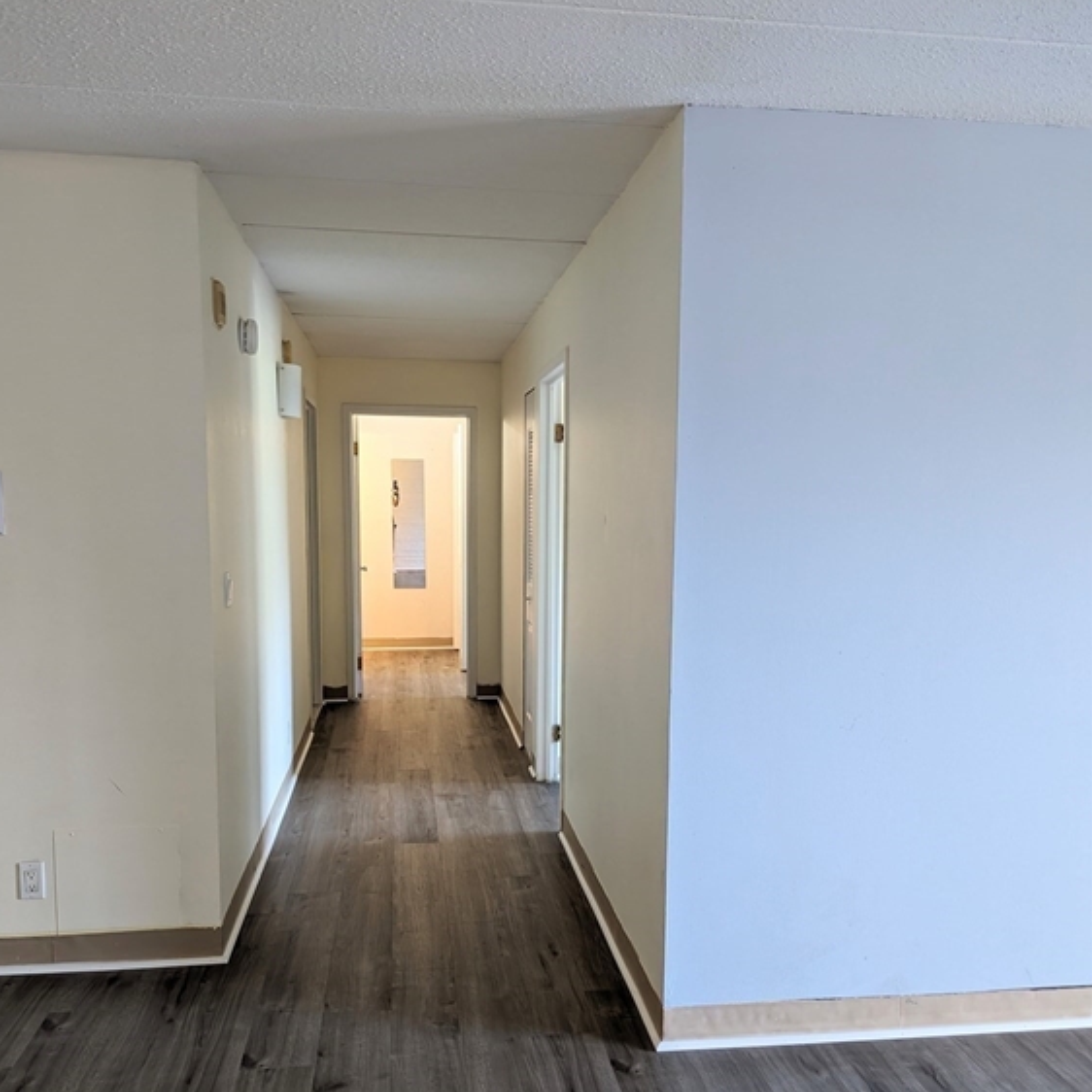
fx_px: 1035
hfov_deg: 55.6
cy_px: 631
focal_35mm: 29
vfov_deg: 55.4
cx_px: 534
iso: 319
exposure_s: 1/40
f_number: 1.85
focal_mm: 6.81
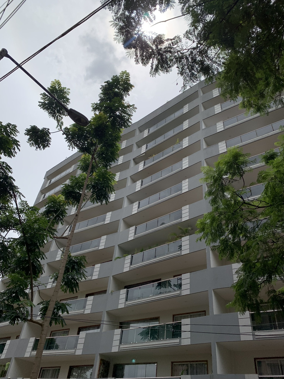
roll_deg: -7.8
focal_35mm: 26
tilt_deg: +41.8
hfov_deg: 53.1
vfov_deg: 67.3
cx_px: 142
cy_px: 190
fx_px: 284
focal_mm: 4.25
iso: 25
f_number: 1.8
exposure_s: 1/4464
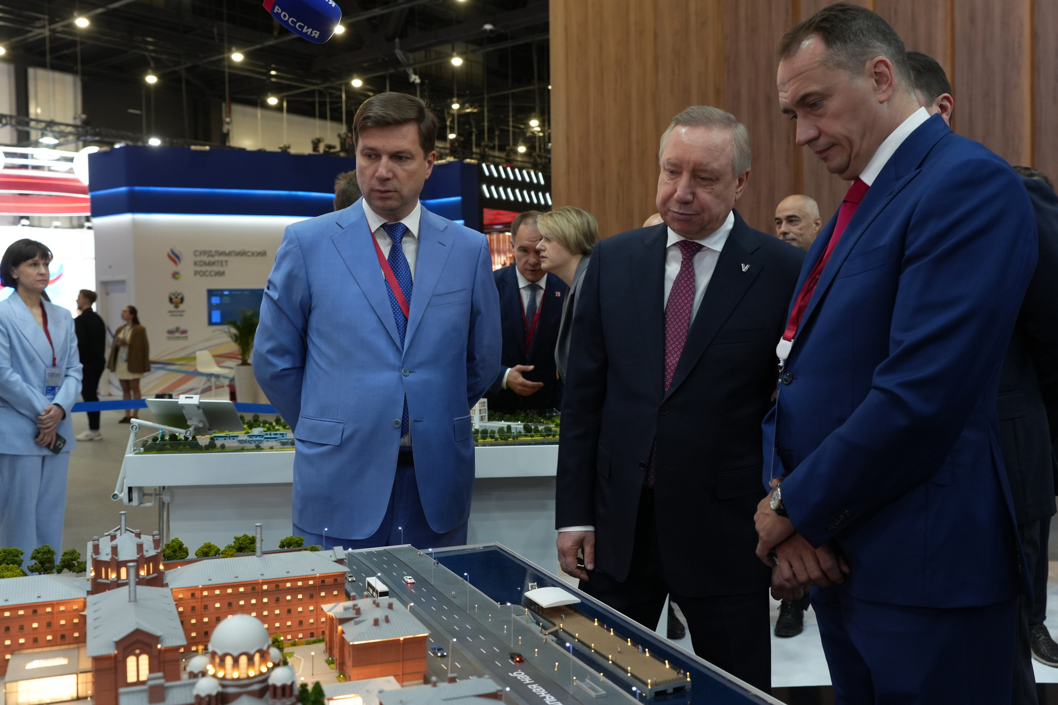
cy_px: 352
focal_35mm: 35
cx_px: 529
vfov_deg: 37.9
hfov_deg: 54.4
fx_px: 1029
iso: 1600
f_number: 2.2
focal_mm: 35
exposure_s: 1/160
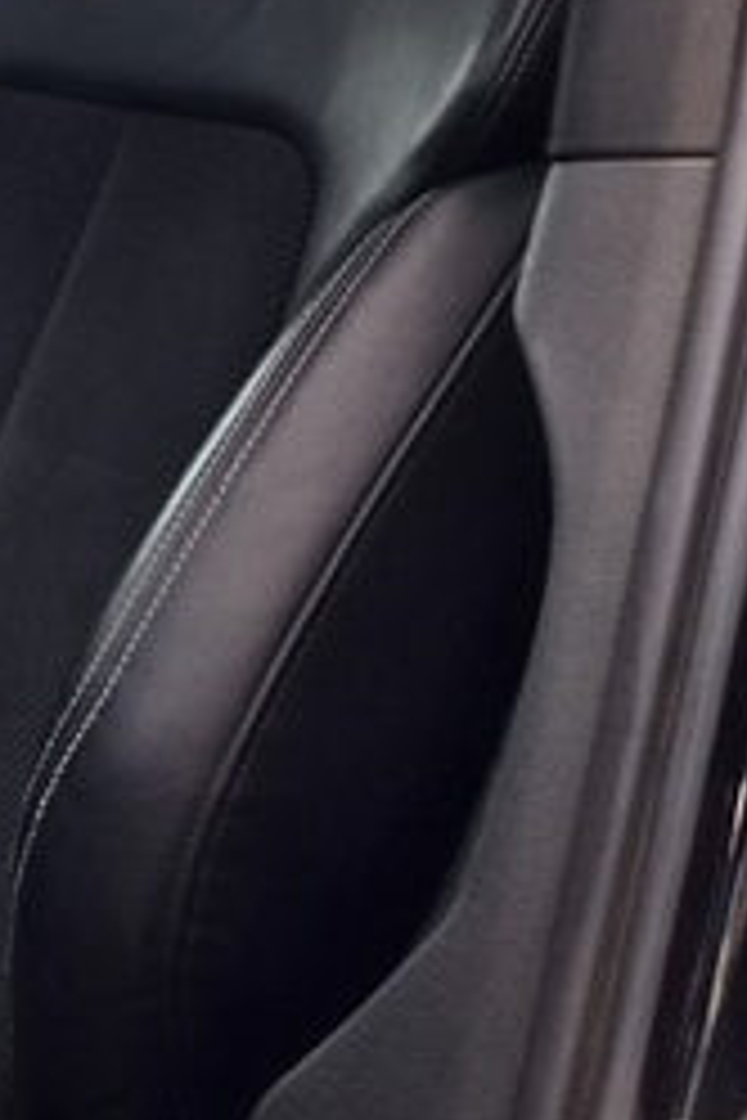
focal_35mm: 61
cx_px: -646
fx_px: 1898
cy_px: 72
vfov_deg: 31.1
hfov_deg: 17.5
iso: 64
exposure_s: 1/359
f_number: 1.8
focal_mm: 5.4
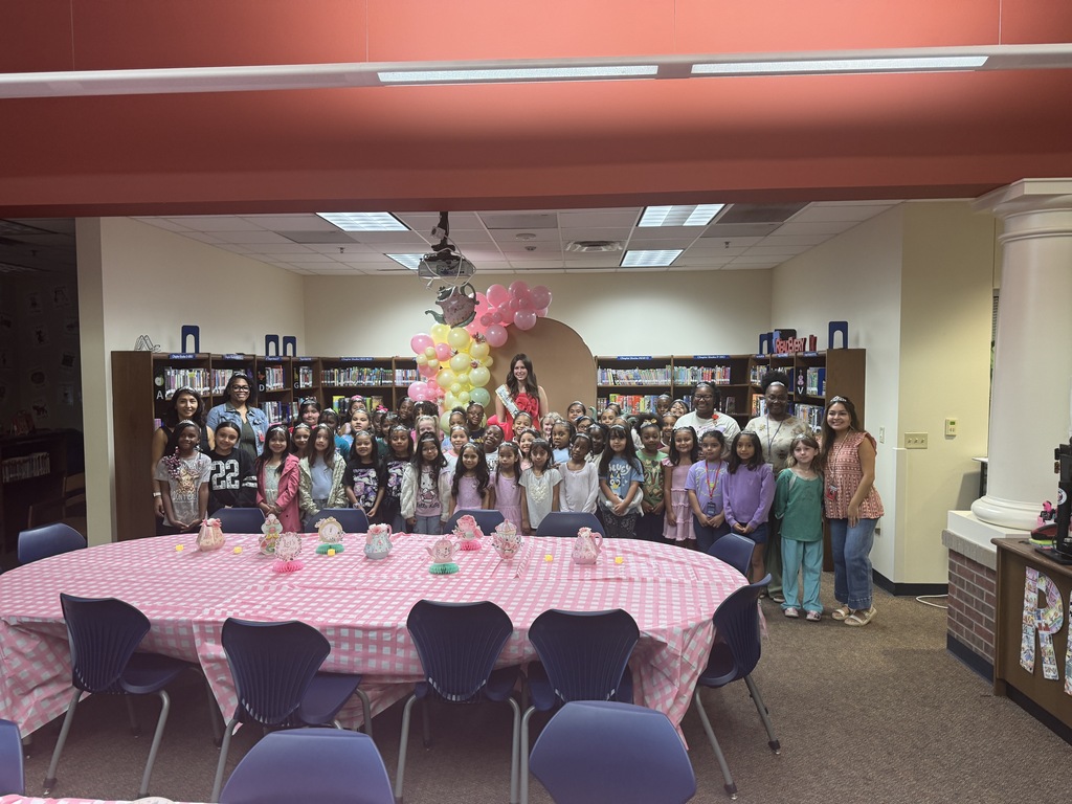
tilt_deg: -5.0
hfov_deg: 71.6
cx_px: 536
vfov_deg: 56.8
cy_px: 402
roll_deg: -0.2
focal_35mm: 24
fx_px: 743
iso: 200
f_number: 1.78
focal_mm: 6.76
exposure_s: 1/60
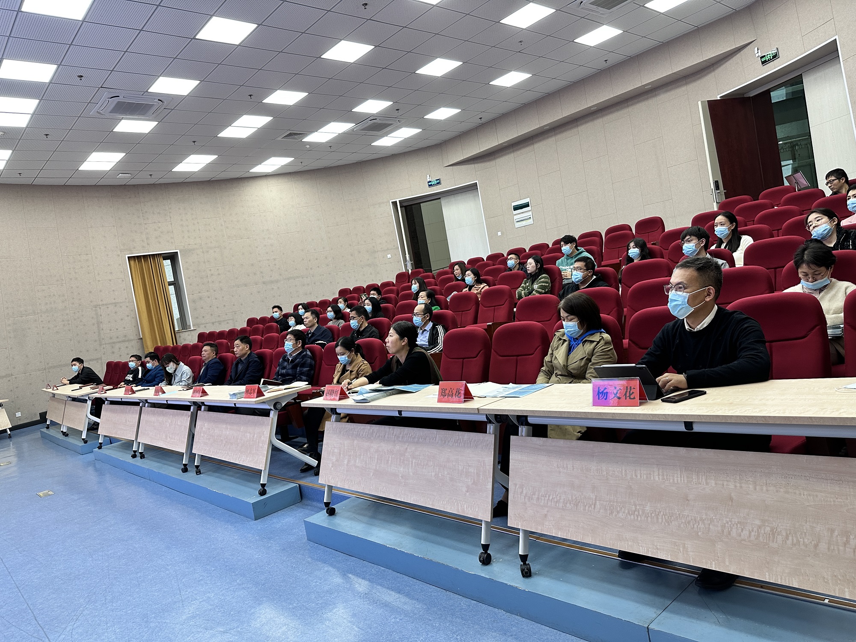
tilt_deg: -3.0
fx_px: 593
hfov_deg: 71.6
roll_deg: +9.8
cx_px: 428
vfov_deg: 56.8
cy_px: 321
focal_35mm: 24
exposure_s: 1/121
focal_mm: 6.86
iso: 160
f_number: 1.78
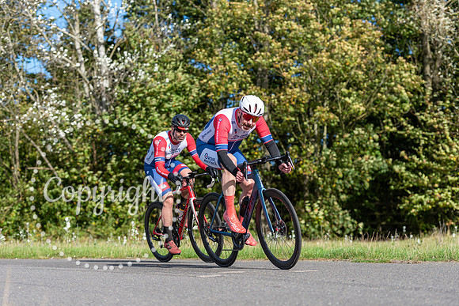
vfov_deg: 15.9
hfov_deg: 23.6
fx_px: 1097
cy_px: 153
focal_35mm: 86
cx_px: 230
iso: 160
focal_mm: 86
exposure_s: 1/2000
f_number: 3.2
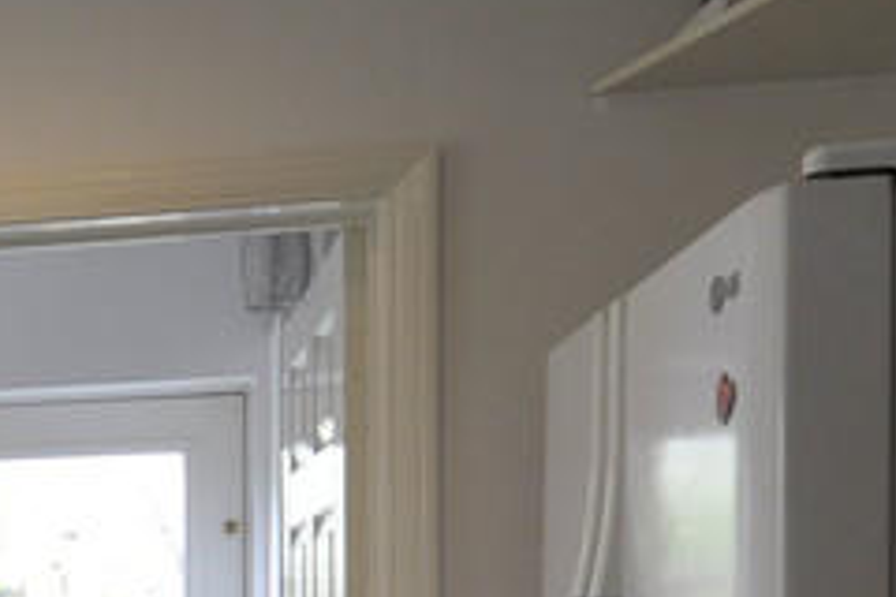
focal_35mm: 64
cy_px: 739
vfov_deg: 19.8
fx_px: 1593
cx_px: -228
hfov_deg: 27.1
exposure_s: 1/60
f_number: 4
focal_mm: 10
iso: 400
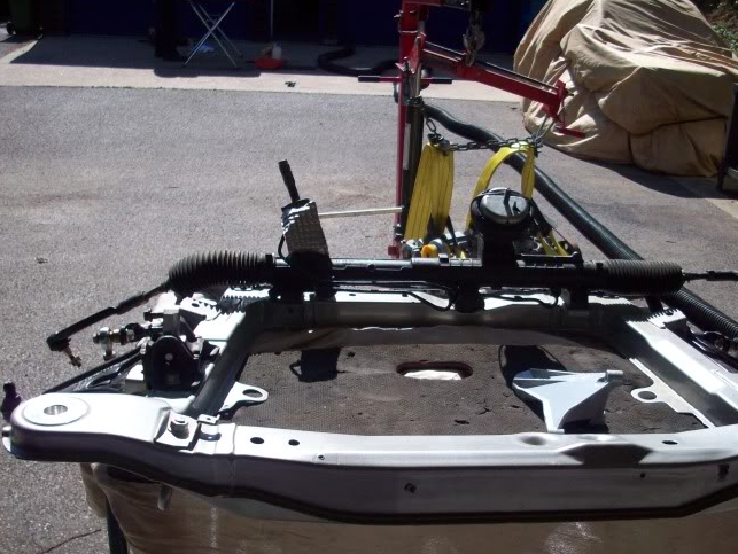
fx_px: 981
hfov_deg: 41.0
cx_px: 448
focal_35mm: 46
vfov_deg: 31.4
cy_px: 338
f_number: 5.6
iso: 80
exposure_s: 1/333
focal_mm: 6.2
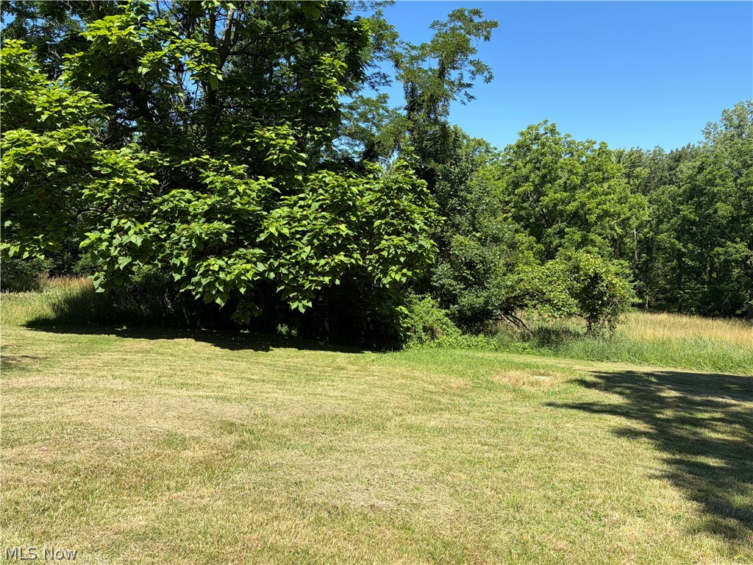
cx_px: 376
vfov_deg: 53.1
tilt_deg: -5.7
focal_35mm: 26
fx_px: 566
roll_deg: +0.9
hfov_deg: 67.3
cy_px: 282
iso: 50
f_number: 1.6
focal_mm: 5.96
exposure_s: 1/1953
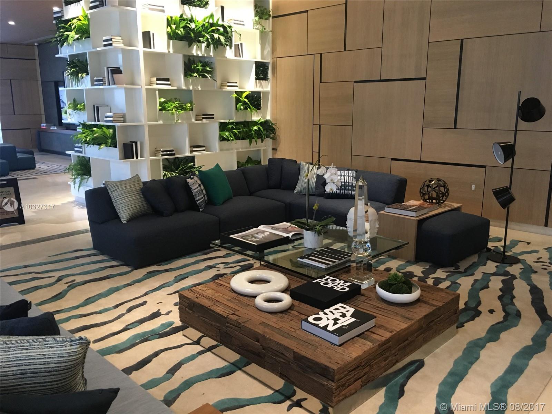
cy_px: 207
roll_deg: +0.0
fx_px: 462
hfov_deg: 61.7
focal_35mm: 29
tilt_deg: -10.5
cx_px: 276
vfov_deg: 48.2
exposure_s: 1/24
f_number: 2.2
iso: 200
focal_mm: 4.15
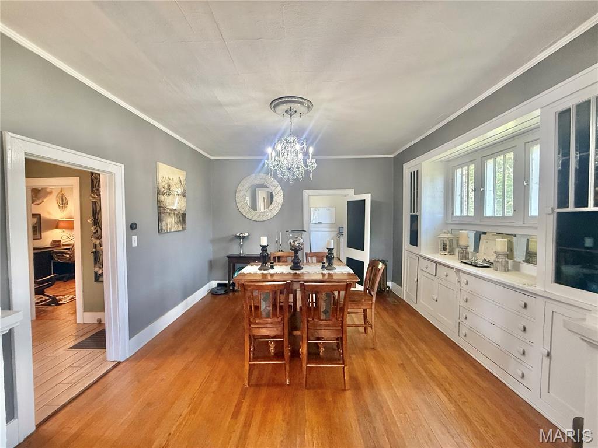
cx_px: 299
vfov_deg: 85.7
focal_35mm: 14
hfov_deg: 102.1
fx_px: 242
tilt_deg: -1.0
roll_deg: +0.5
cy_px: 224
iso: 500
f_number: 2.2
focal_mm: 2.22
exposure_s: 1/120
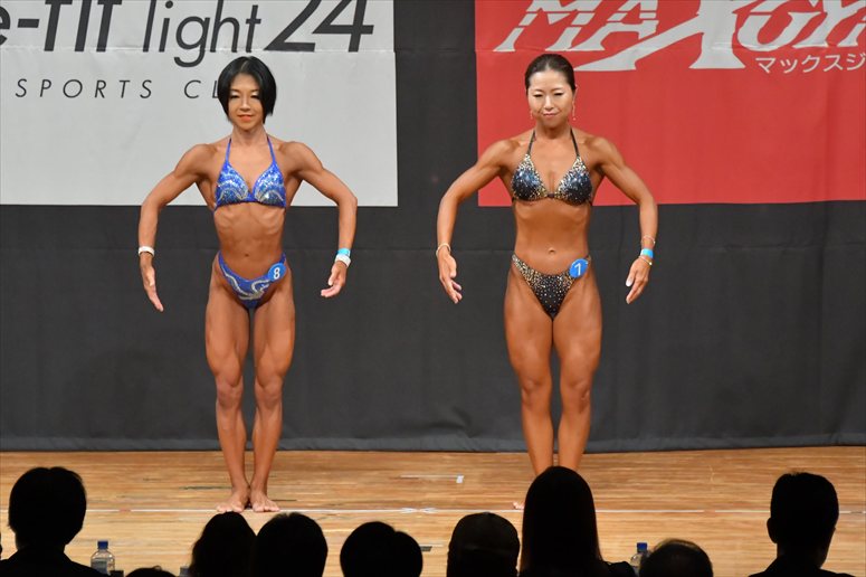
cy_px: 288
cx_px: 433
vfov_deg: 4.8
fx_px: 6853
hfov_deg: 7.2
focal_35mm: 285
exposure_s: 1/400
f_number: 5.6
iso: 8000
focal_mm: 190
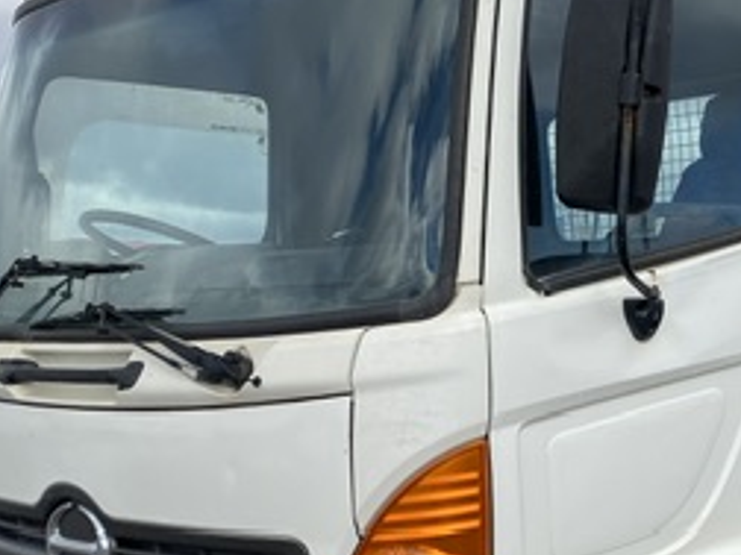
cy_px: 414
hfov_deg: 27.7
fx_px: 1413
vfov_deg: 22.1
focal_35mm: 66
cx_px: 744
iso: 32
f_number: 1.8
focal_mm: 4.25
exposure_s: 1/2688
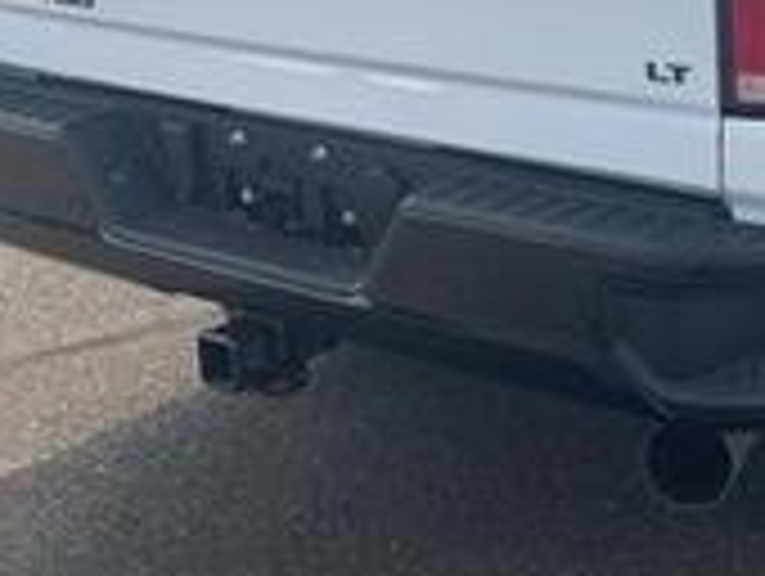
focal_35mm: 77
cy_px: 18
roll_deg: +0.1
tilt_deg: -7.2
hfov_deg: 24.2
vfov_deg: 18.7
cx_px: 770
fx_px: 1704
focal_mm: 4.2
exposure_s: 1/1006
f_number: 1.6
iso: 32
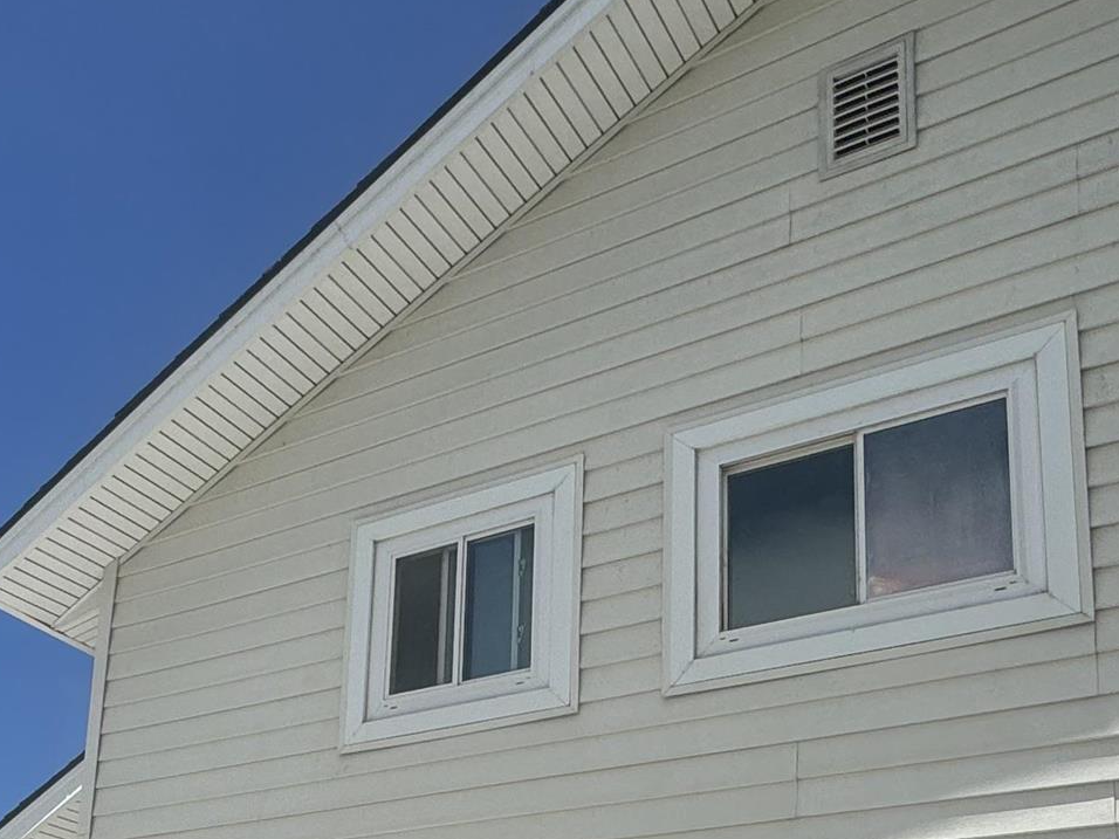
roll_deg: -4.1
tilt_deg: +12.9
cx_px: 246
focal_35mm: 45
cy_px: 922
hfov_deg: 40.6
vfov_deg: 29.1
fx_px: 1455
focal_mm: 2.22
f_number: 2.2
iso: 40
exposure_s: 1/4630
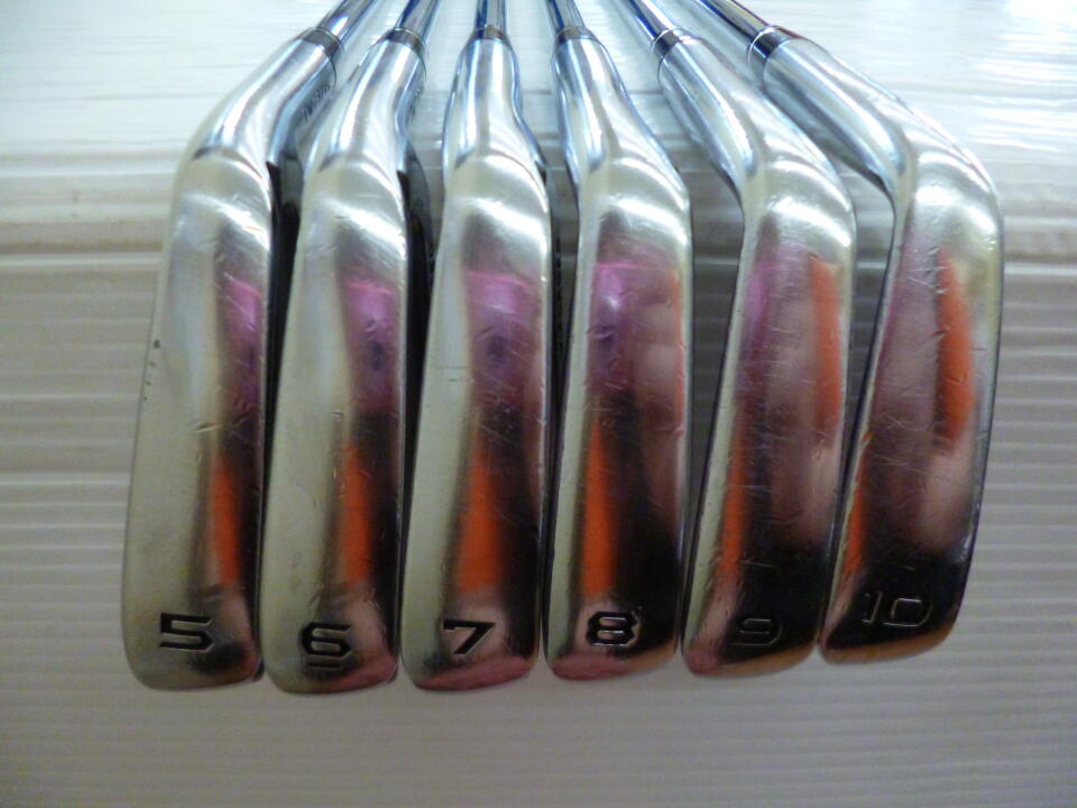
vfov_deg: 56.8
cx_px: 538
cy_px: 404
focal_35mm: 24
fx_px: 747
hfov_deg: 71.6
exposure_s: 1/250
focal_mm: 4.3
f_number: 2.5
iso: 640
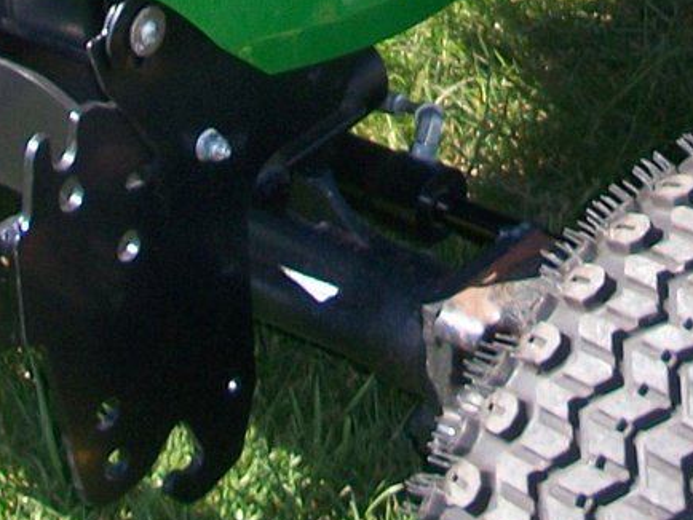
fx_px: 3305
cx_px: 624
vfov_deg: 8.5
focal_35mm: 165
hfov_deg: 11.9
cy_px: -581
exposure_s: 1/320
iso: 80
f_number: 3.1
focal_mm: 6.3
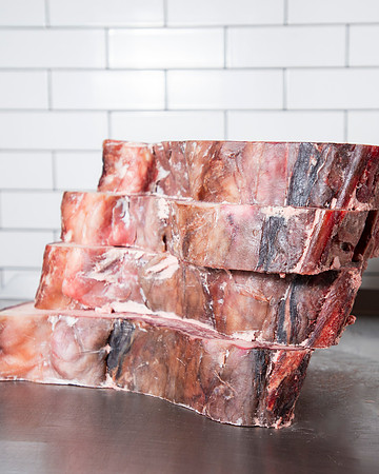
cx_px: 262
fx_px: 773
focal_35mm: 55
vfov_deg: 34.0
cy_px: 261
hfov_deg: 27.3
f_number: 5.6
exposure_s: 1/200
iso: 200
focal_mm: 35
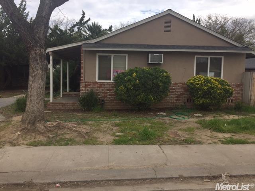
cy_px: 96
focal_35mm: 29
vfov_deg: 48.2
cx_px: 128
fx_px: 214
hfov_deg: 61.7
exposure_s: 1/1014
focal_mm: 4.15
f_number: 2.2
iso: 32
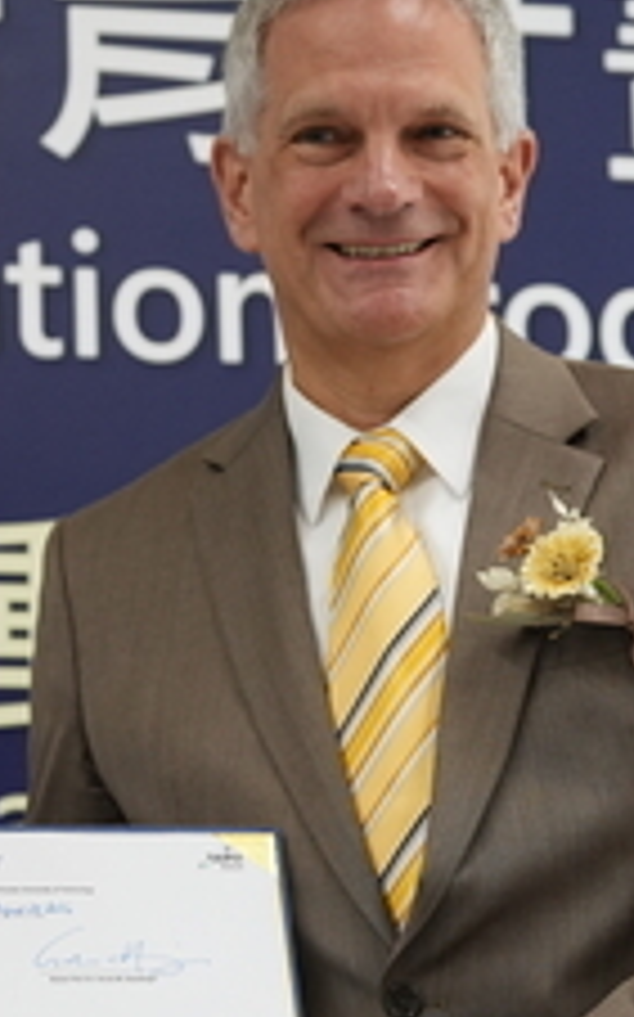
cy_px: 605
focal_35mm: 158
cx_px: -76
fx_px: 4374
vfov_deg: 13.2
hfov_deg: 8.2
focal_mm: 70
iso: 1600
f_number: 3.5
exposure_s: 1/250
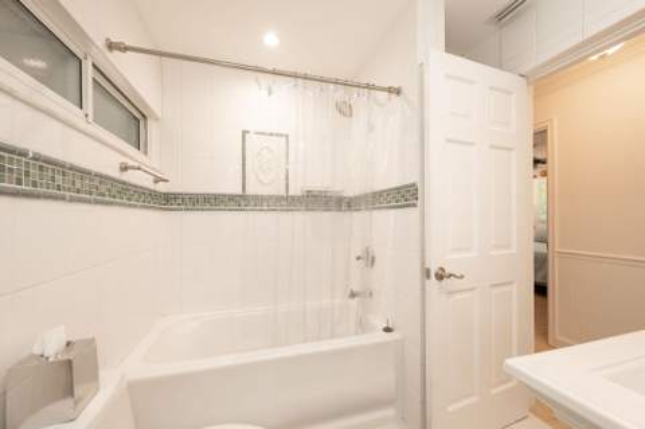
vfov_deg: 81.1
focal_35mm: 14
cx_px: 322
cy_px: 214
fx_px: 251
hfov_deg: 104.3
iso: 1000
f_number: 8
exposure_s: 1/50
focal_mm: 14
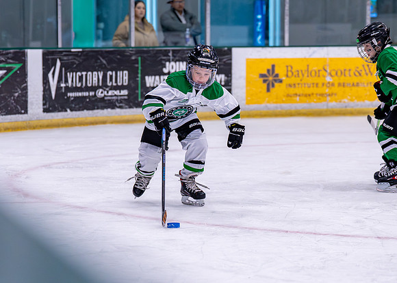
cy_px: 127
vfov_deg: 10.1
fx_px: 1600
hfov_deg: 14.1
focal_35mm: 142
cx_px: 206
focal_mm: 87
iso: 2500
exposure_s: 1/1250
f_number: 2.8
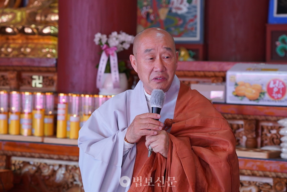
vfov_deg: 11.7
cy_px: 96
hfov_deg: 17.5
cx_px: 144
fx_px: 933
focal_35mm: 117
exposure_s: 1/160
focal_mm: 78
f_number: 4
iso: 1000
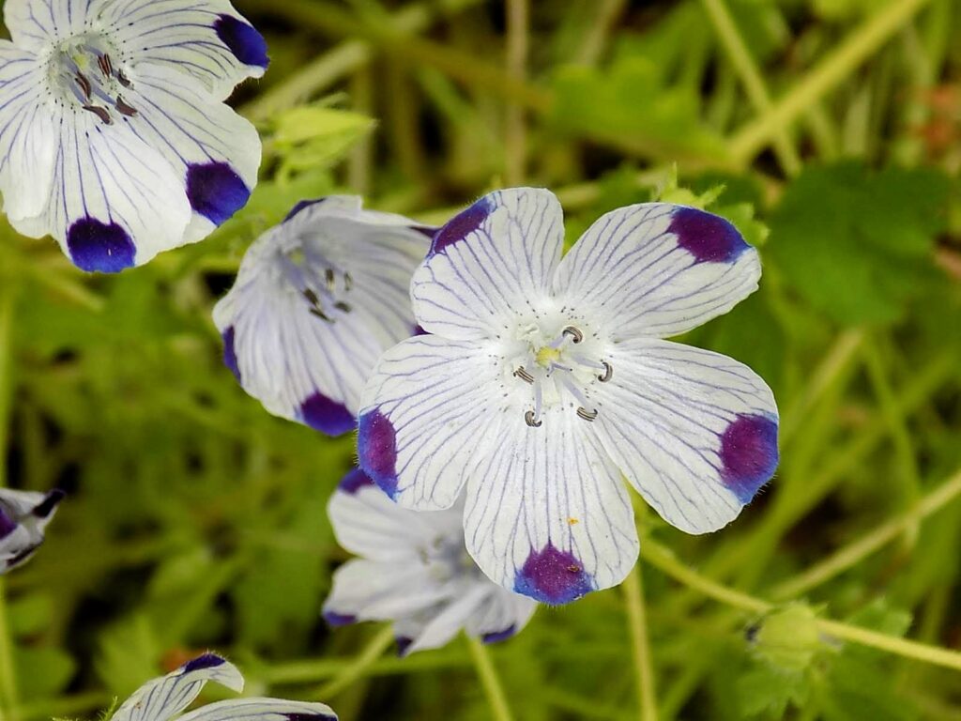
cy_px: 360
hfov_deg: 14.9
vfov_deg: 11.2
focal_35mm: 132
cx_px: 480
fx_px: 3665
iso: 80
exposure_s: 1/200
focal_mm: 23.4
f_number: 5
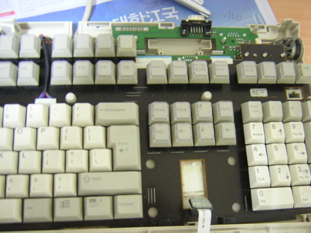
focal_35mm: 36
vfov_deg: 39.7
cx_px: 156
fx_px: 323
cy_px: 116
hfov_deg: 51.4
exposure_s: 1/2.2
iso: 400
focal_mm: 4.7
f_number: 2.6
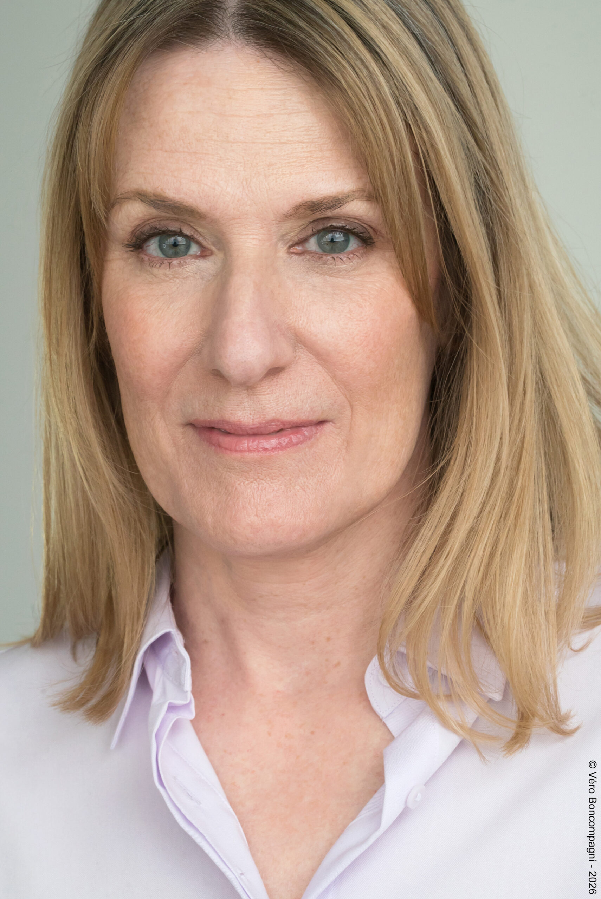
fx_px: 4151
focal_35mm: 166
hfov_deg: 8.3
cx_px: 300
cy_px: 450
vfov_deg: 12.4
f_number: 14
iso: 3200
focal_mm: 166
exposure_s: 1/160
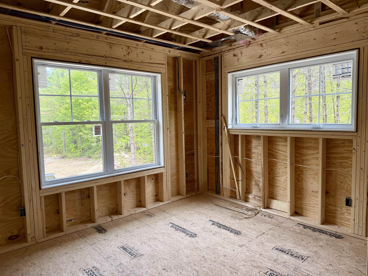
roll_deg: +0.0
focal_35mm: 24
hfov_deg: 71.6
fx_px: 255
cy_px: 138
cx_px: 184
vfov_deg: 56.8
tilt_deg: -4.4
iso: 80
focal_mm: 6.76
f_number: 1.78
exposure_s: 1/264
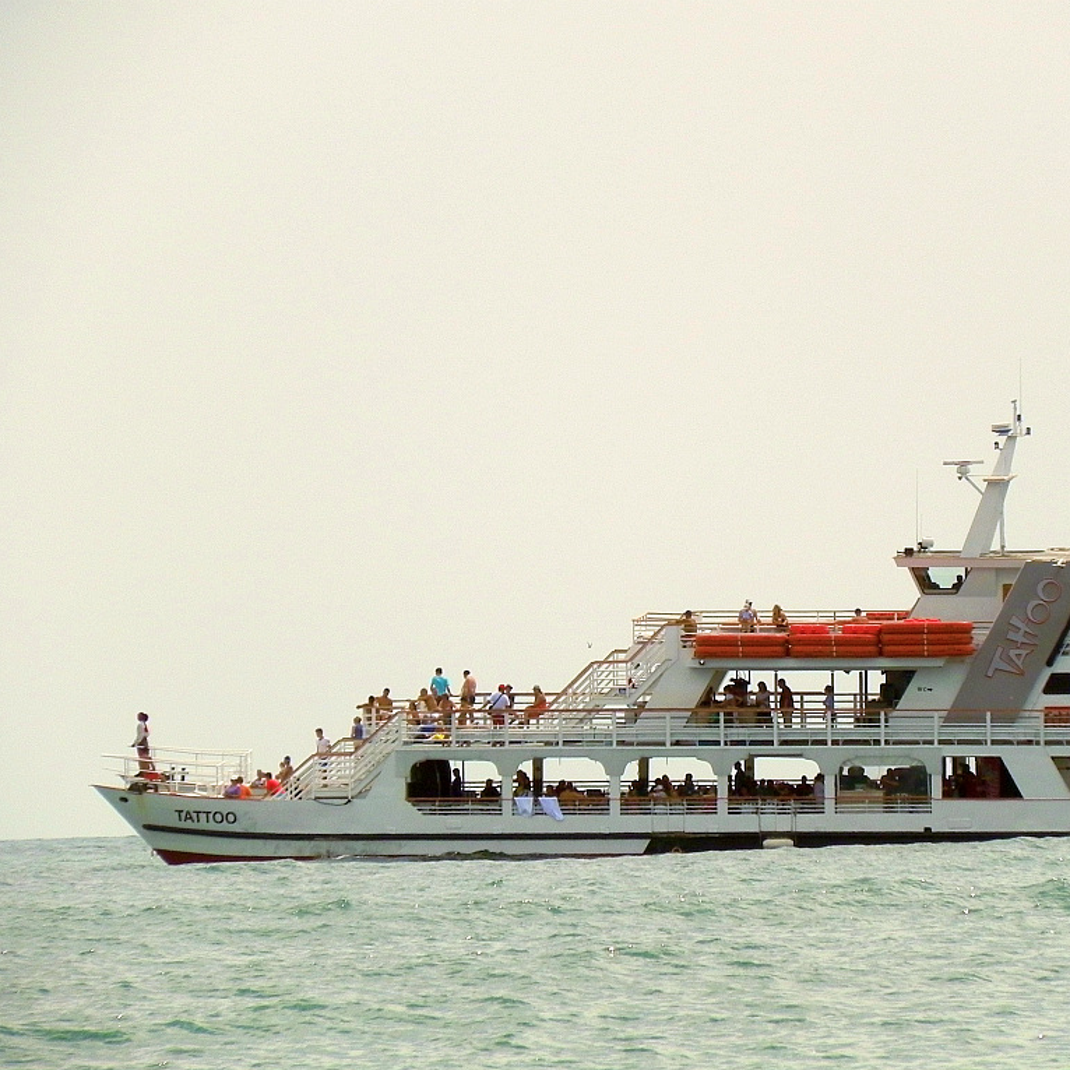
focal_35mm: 715
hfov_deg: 2.5
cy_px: 535
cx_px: 658
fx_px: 25004
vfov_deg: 2.5
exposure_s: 1/460
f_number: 8
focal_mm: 107.6
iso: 160
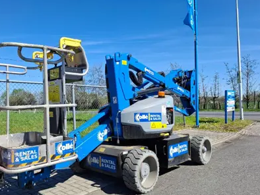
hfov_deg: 62.9
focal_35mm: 28
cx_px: 106
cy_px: 112
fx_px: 210
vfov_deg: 49.6
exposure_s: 1/1504
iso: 50
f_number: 1.8
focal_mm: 5.54
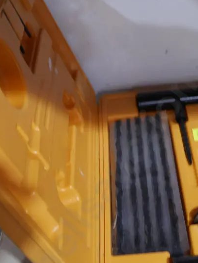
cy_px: 167
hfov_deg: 24.0
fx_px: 465
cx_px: 124
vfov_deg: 31.5
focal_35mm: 61
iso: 1000
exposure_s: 1/60
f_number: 3.6
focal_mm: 16
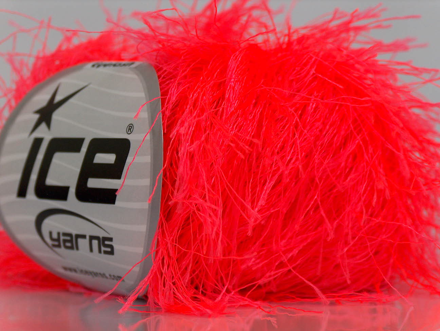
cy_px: 166
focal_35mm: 99
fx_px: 1260
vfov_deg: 15.0
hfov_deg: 19.8
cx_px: 220
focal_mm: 20.29
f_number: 2.9
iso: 200
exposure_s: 1/16.8
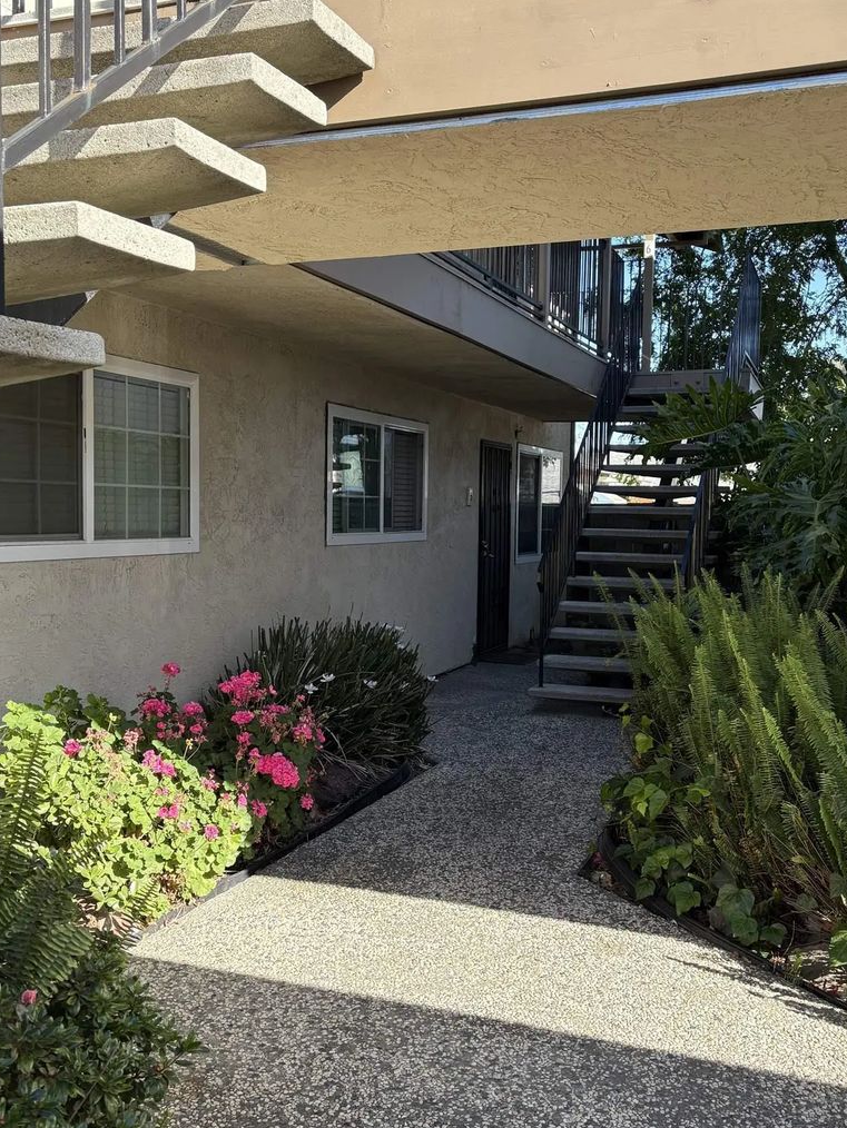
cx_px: 445
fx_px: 1141
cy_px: 597
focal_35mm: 35
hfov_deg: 40.7
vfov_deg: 52.6
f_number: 1.6
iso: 64
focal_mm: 5.96
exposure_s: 1/581
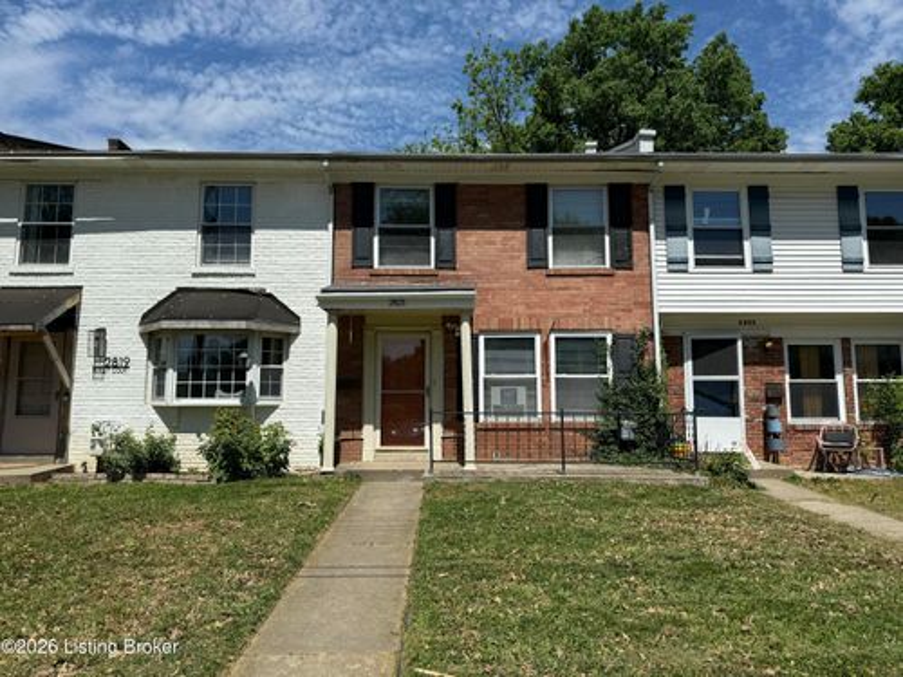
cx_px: 452
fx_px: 626
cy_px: 338
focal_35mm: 24
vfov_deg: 56.8
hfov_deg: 71.6
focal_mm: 6.76
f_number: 1.78
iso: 80
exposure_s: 1/6711
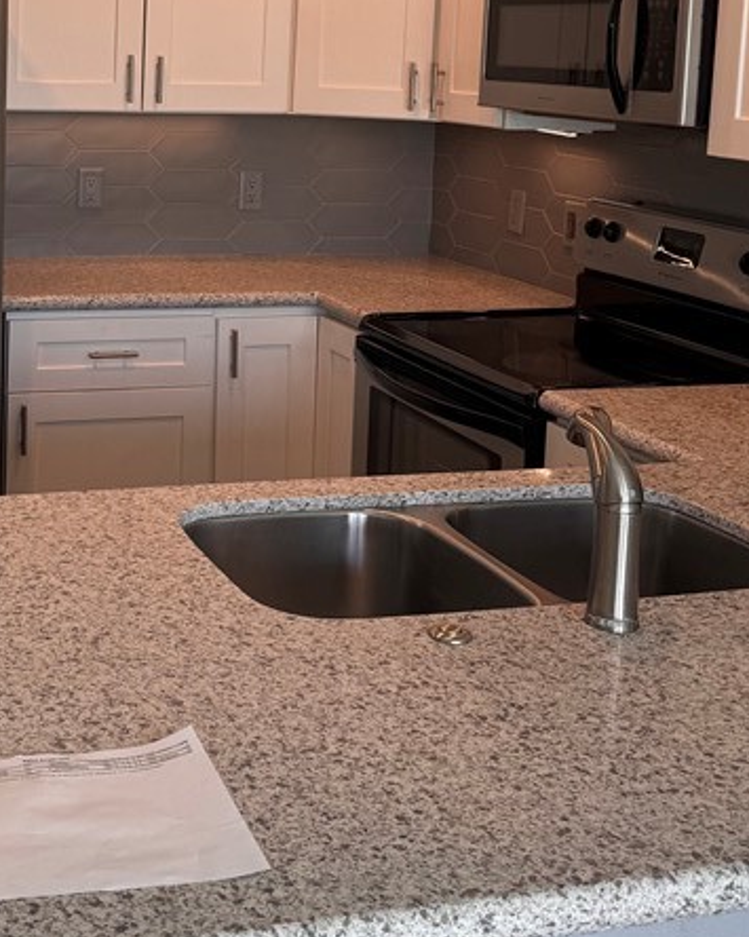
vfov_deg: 33.7
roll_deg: -0.6
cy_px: 190
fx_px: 1497
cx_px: 82
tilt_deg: -6.4
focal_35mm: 54
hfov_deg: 27.2
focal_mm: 6.76
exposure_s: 1/127
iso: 64
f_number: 1.78
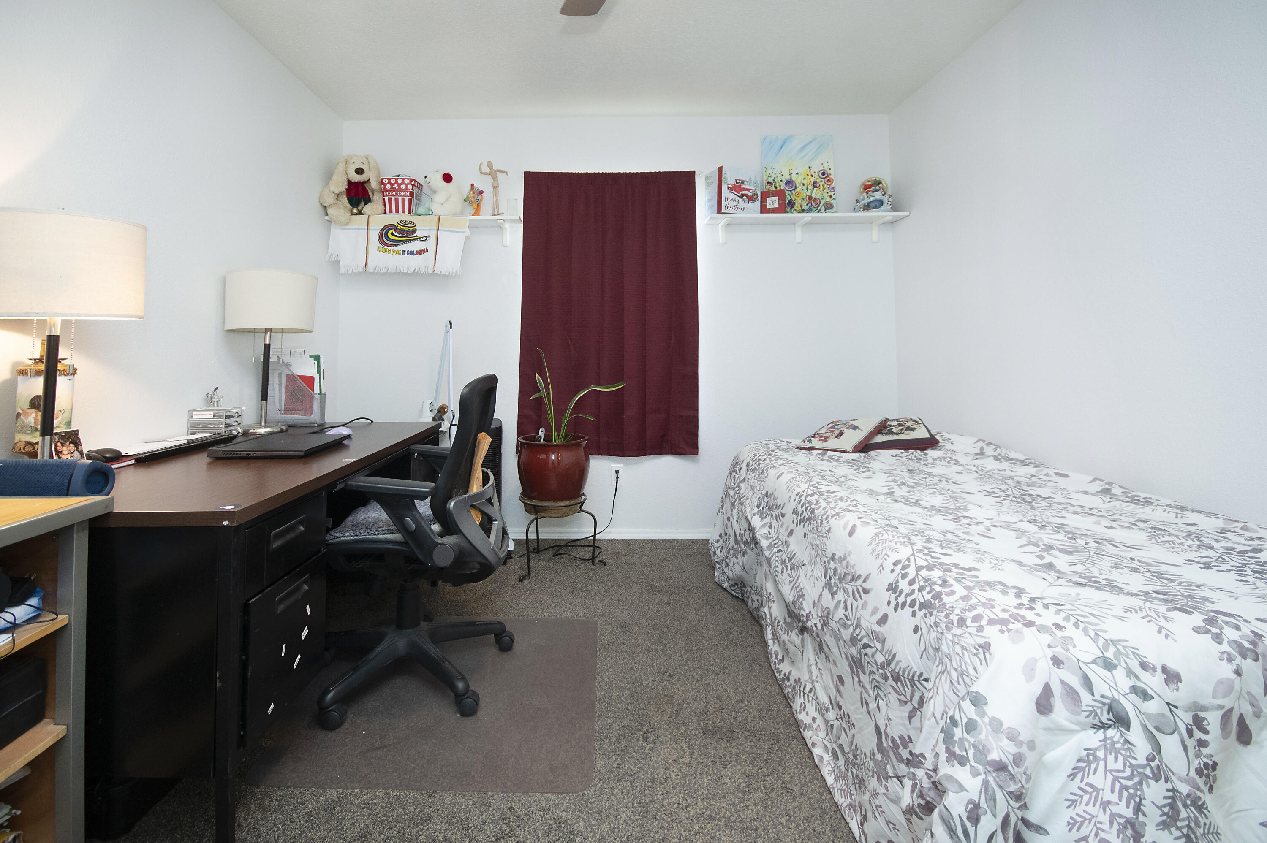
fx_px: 528
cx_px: 634
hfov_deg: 100.4
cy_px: 422
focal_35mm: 15
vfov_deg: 77.3
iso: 1000
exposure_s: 1/40
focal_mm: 10
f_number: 7.1
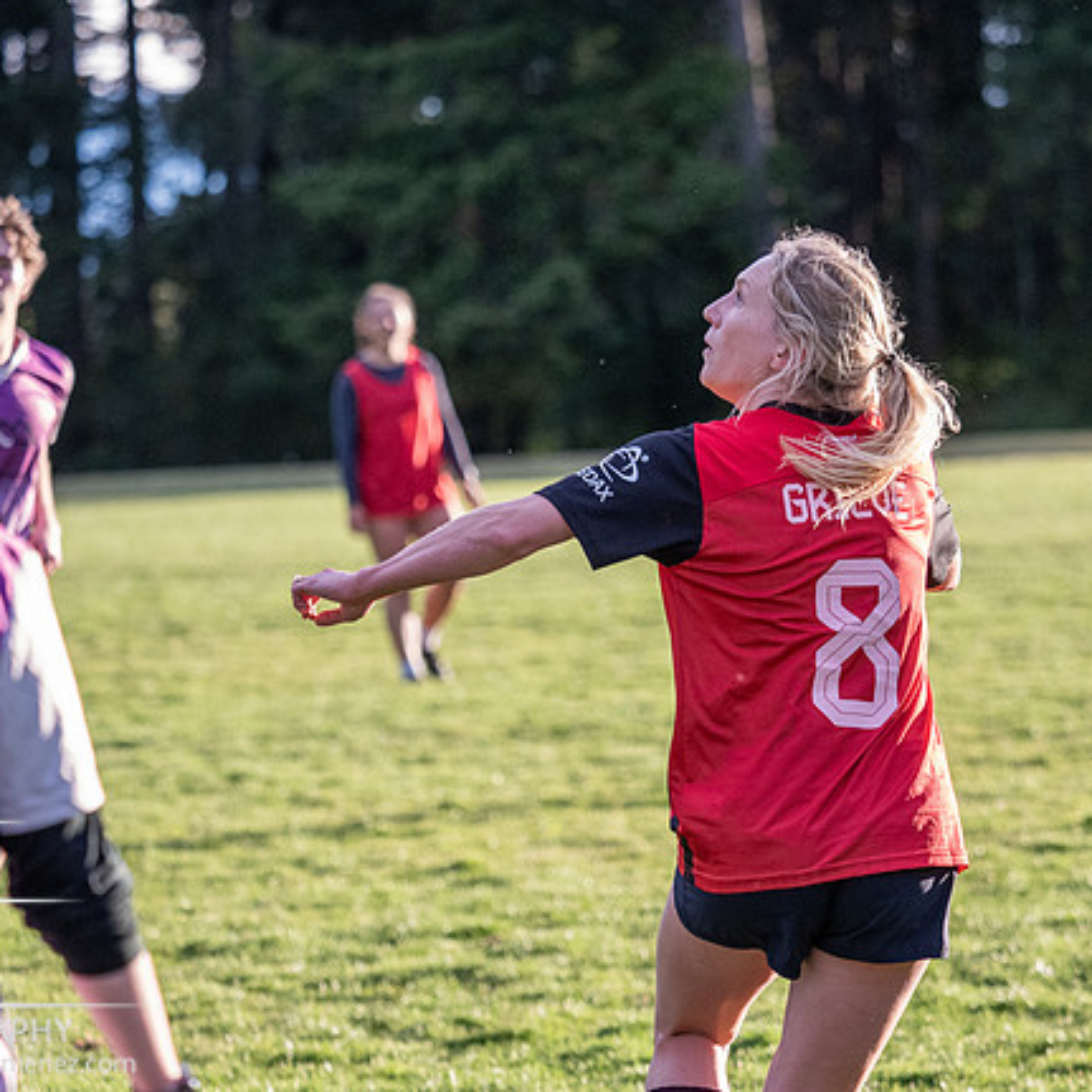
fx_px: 7638
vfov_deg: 8.2
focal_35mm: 214
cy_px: 543
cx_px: 527
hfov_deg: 8.2
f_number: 2.8
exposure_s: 1/1000
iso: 1250
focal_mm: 90
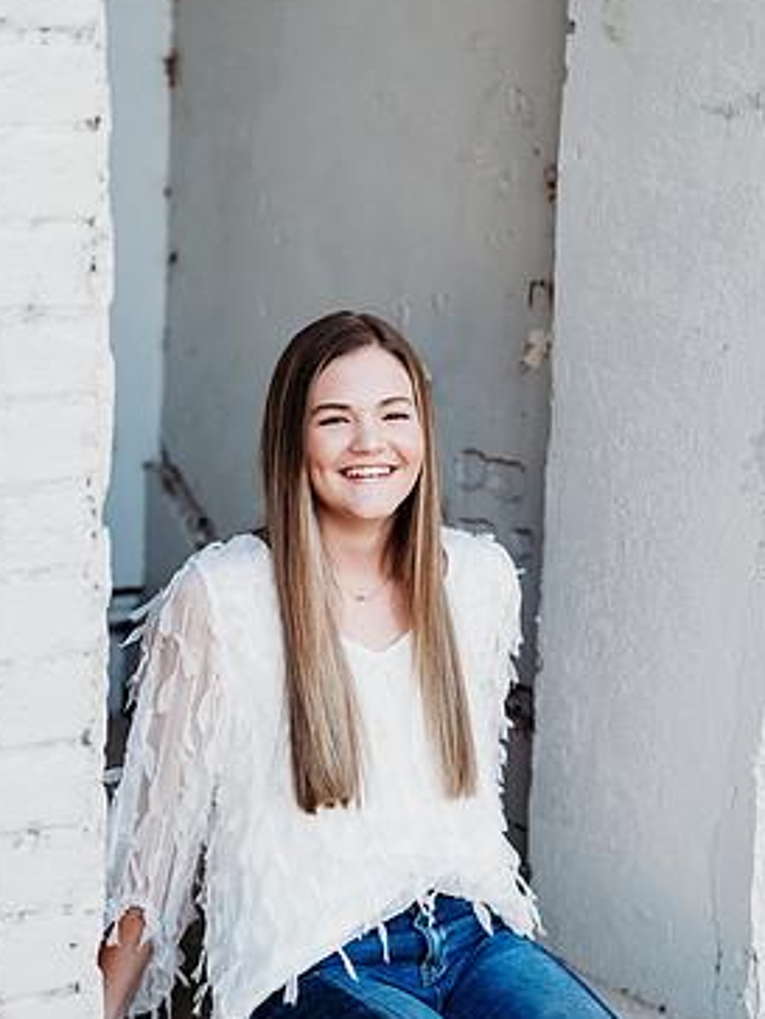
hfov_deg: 14.6
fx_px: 2976
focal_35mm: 101
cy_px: 543
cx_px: 381
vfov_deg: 19.4
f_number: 2.8
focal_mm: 85
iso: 200
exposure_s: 1/200
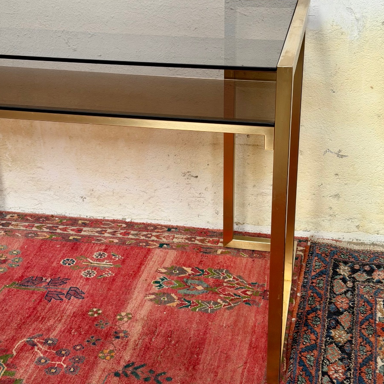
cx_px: 192
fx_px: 715
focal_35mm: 57
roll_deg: +1.0
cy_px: 179
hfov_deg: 30.0
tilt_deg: -25.7
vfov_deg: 30.0
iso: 100
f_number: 1.78
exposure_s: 1/72
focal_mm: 6.76
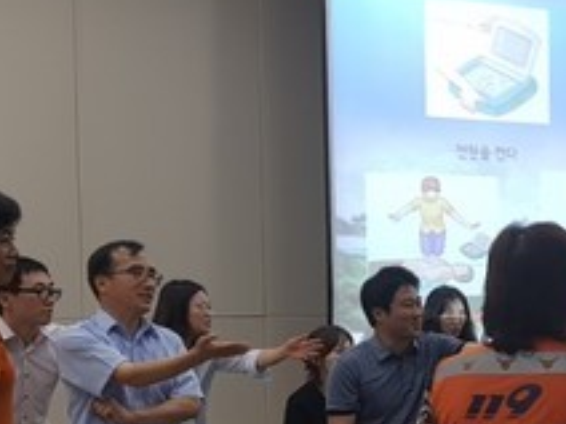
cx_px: 804
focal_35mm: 86
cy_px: 409
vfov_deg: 16.8
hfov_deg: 20.2
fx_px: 1406
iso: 64
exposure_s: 1/60.2
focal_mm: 4.2
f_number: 1.7
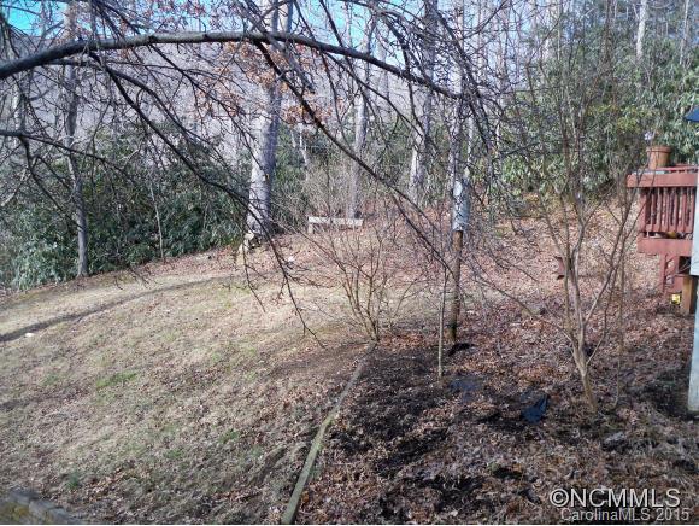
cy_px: 263
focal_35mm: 35
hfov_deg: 52.6
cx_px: 350
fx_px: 707
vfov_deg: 40.8
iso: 80
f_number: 3.1
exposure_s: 1/160
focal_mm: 6.3
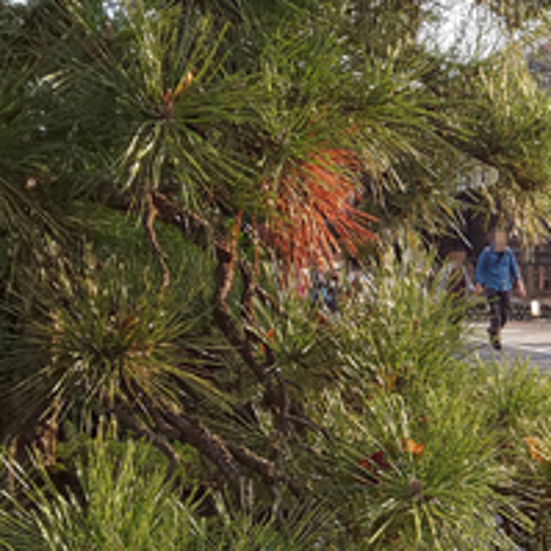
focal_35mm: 71
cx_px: 720
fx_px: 1279
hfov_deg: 21.9
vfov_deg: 24.2
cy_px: 363
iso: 28
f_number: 1.94
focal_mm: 3.45
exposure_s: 1/124
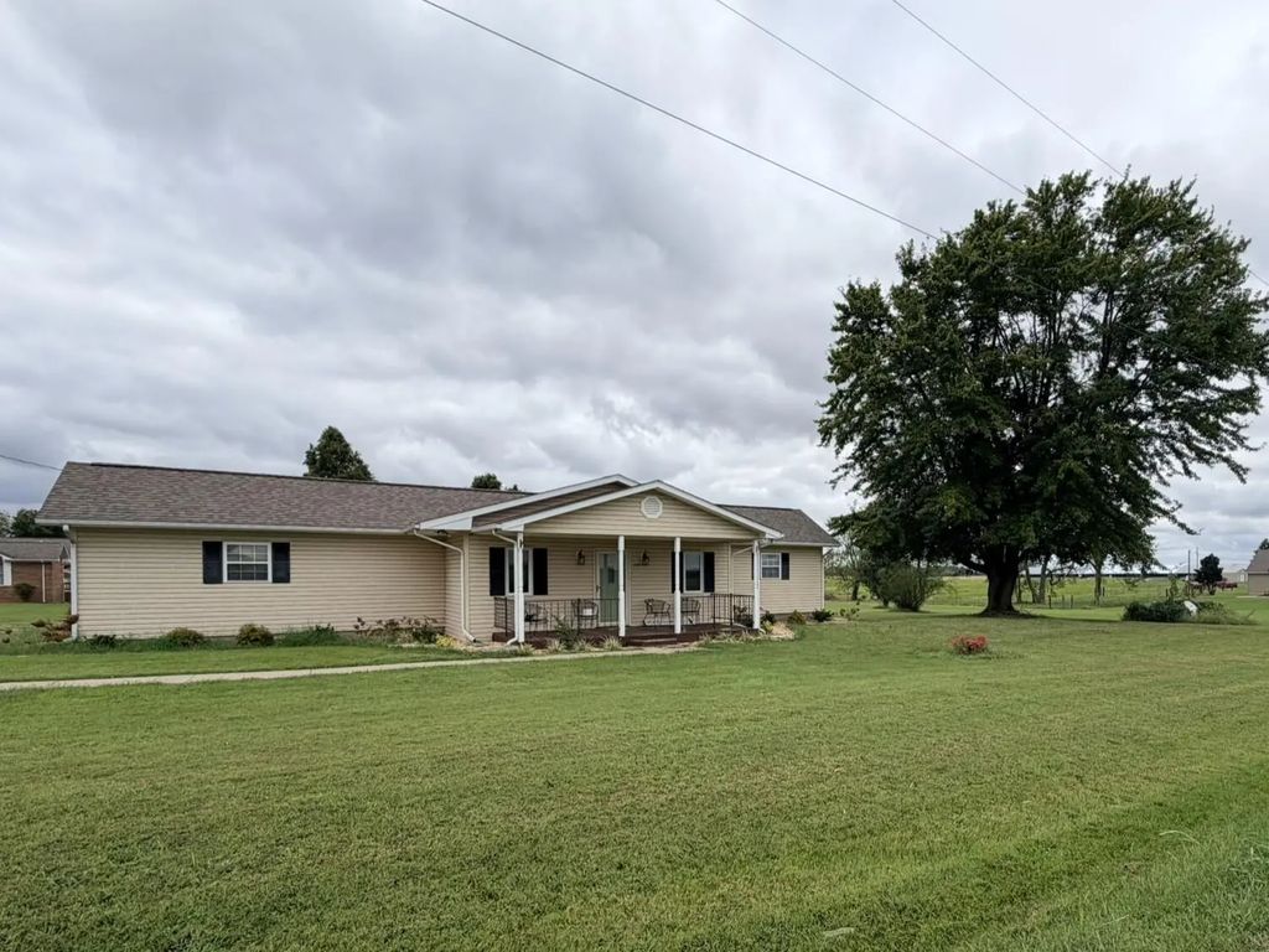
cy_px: 476
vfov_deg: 85.7
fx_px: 513
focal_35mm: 14
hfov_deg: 102.1
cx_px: 634
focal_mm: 2.22
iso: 25
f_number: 2.2
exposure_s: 1/770
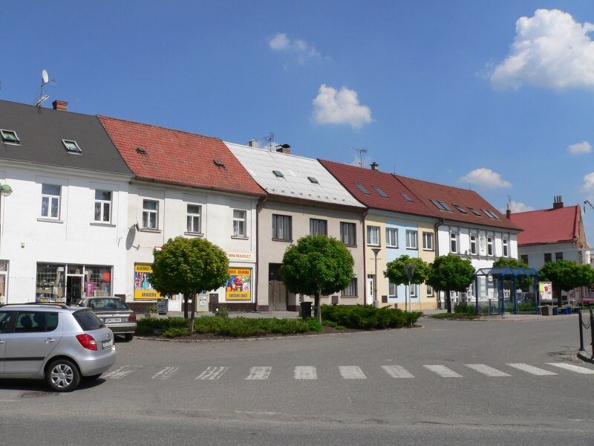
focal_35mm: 36
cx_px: 297
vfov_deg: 39.7
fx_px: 618
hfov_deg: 51.4
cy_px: 223
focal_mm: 6
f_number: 5.6
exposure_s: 1/500
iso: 80
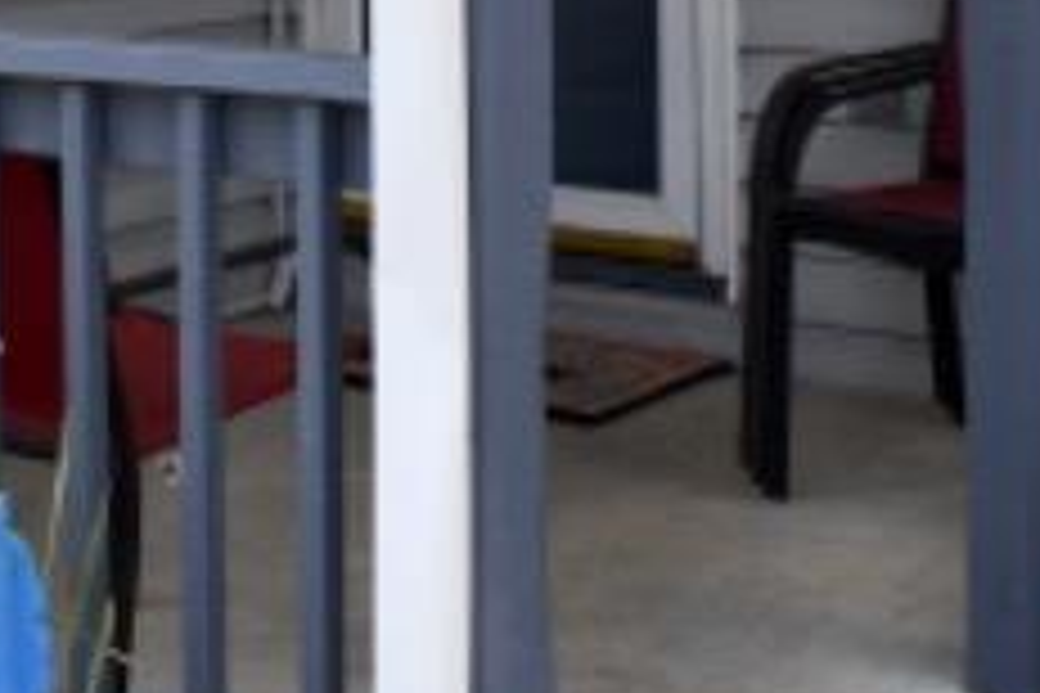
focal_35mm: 91
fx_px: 2629
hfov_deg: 22.3
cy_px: -378
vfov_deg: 14.0
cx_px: 657
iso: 1250
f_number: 8
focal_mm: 14
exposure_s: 1/2000
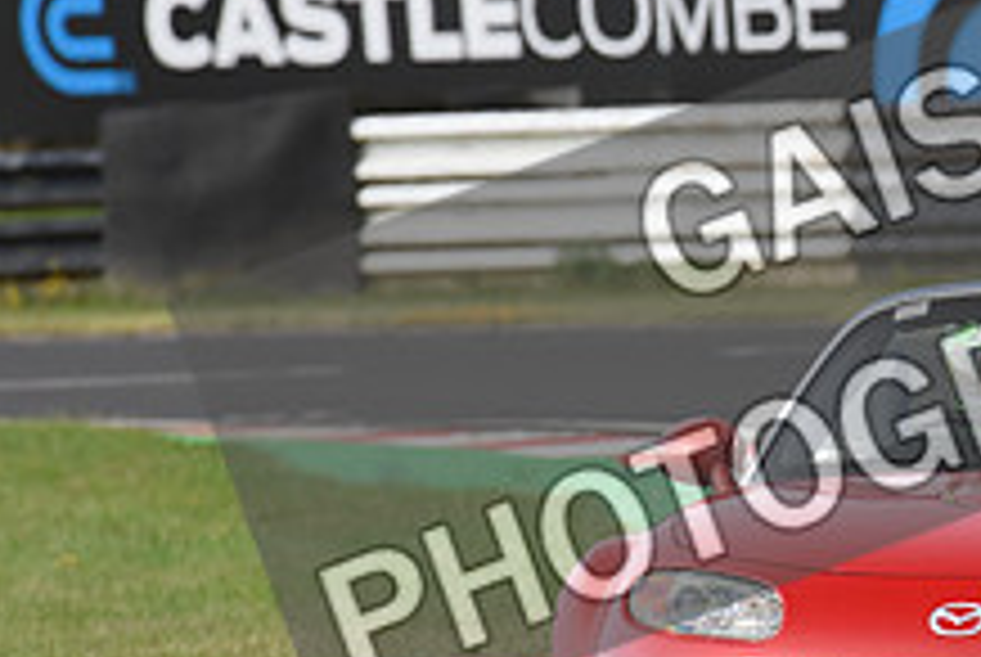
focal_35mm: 1063
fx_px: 29005
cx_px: 1071
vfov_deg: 1.3
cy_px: 223
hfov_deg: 1.9
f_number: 8
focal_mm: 400
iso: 2000
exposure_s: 1/1000
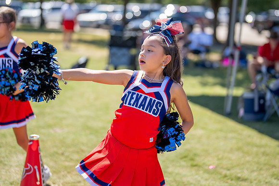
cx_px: 153
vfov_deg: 20.0
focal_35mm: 68
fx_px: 526
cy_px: 76
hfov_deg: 29.7
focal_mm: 50
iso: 160
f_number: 1.2
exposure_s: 1/8000
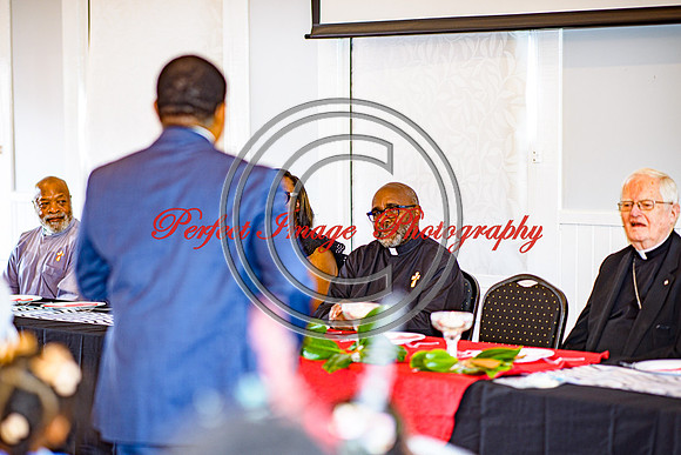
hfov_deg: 17.6
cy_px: 252
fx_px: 2203
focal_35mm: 116
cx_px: 306
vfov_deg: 11.8
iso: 160
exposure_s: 1/125
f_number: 1.8
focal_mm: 105
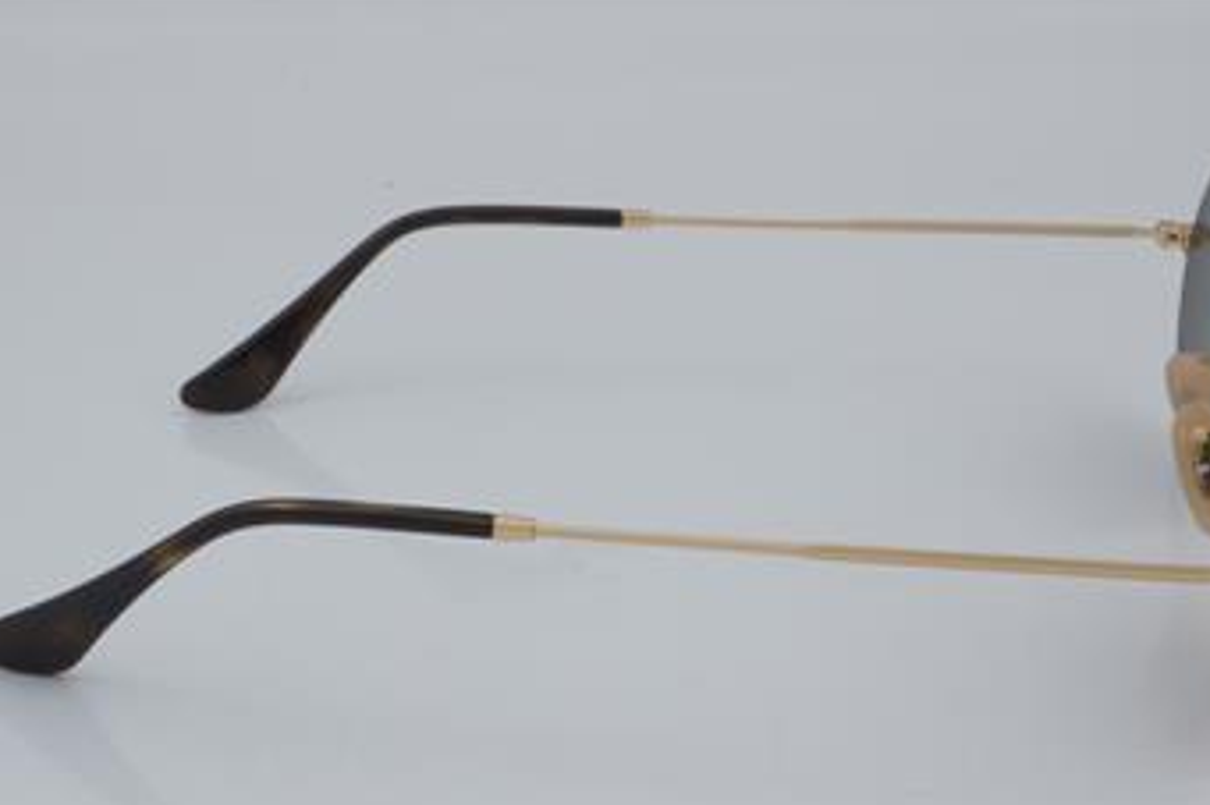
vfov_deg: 15.5
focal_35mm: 88
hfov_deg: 23.1
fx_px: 2956
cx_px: 649
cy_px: 450
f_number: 32
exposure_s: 1/4
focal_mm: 50
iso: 100
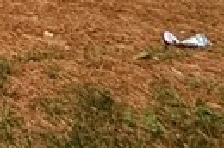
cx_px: -348
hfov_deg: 12.7
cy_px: -487
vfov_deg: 7.4
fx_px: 714
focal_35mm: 115
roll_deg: +1.1
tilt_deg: +13.9
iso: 64
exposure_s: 1/328
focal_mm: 2.22
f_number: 2.2
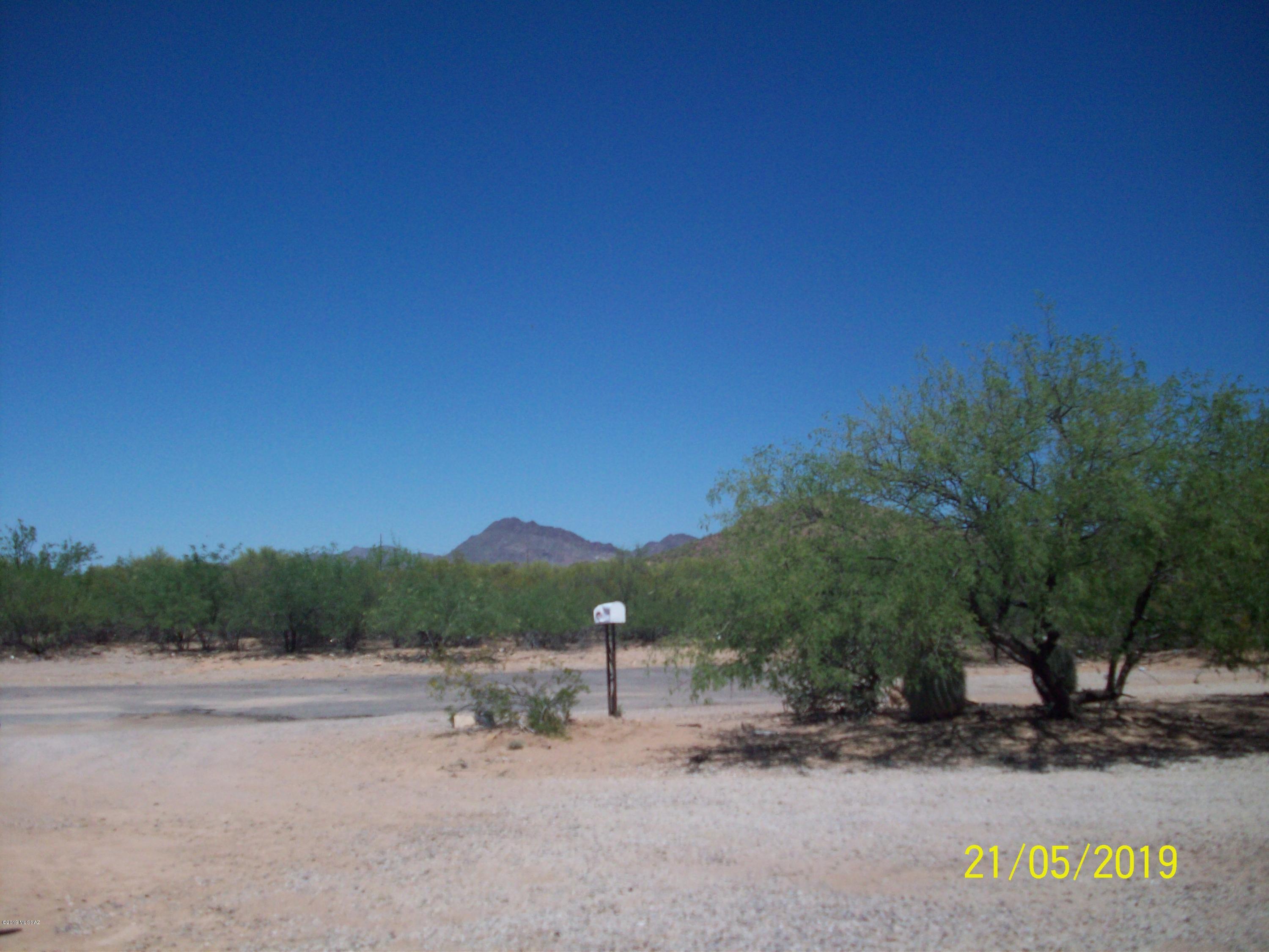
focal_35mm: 37
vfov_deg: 38.7
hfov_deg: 50.1
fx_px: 1356
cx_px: 634
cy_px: 476
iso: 80
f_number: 5.6
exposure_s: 1/865
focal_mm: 6.2
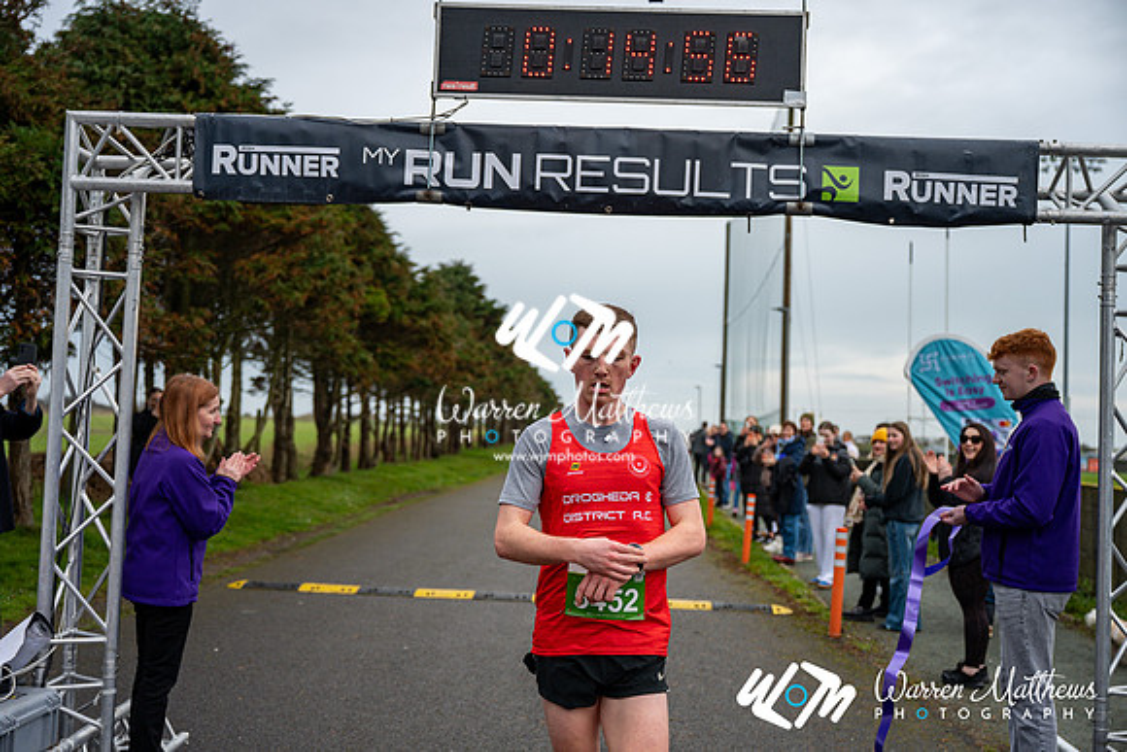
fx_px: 1252
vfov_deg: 33.4
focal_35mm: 40
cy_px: 376
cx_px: 564
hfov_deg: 48.4
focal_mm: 40
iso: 180
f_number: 2.8
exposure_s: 1/1250
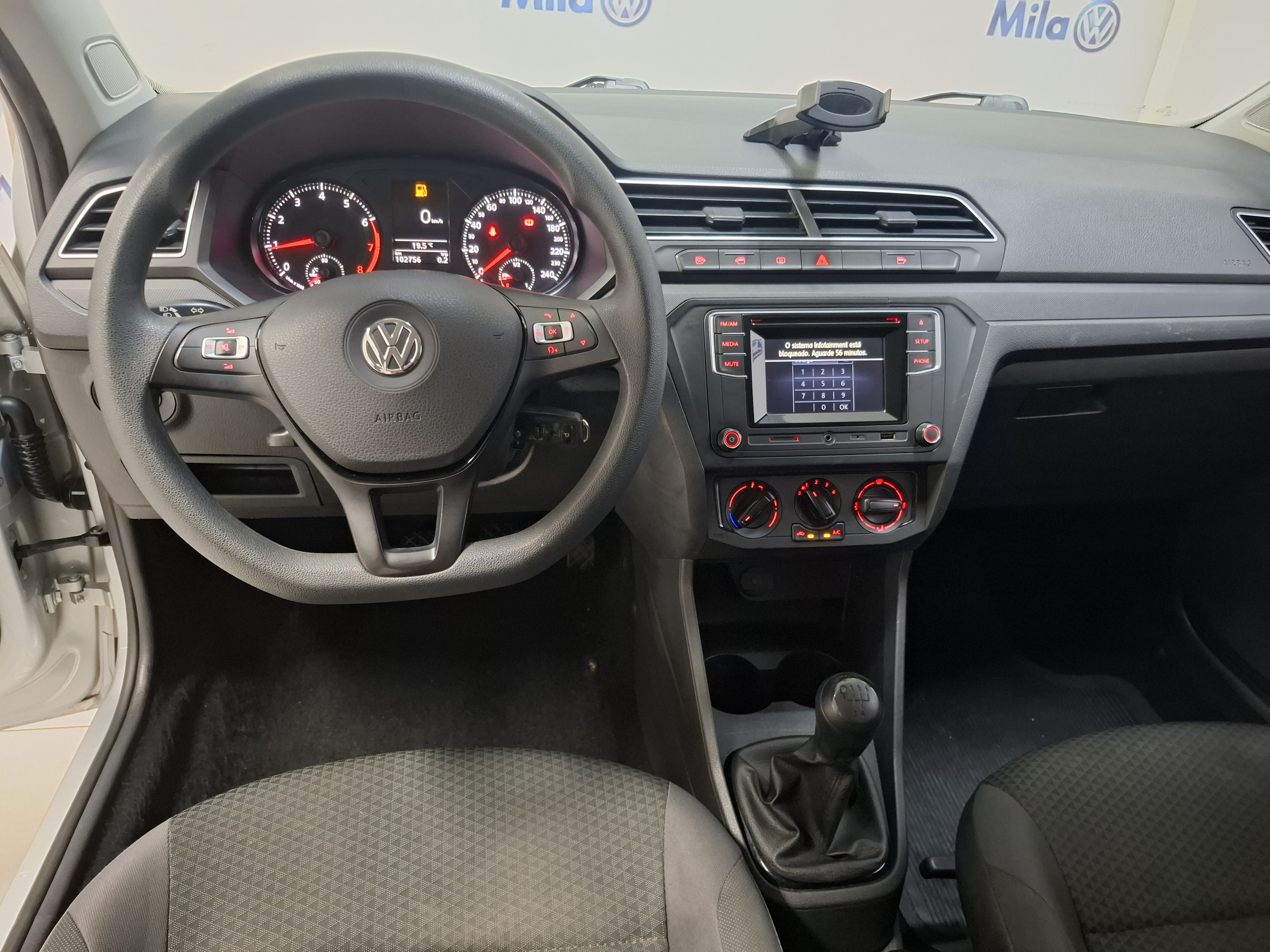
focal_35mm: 23
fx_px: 844
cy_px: 476
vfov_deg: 58.9
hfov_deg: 73.9
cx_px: 635
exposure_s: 1/20
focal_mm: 5.54
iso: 800
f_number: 1.8
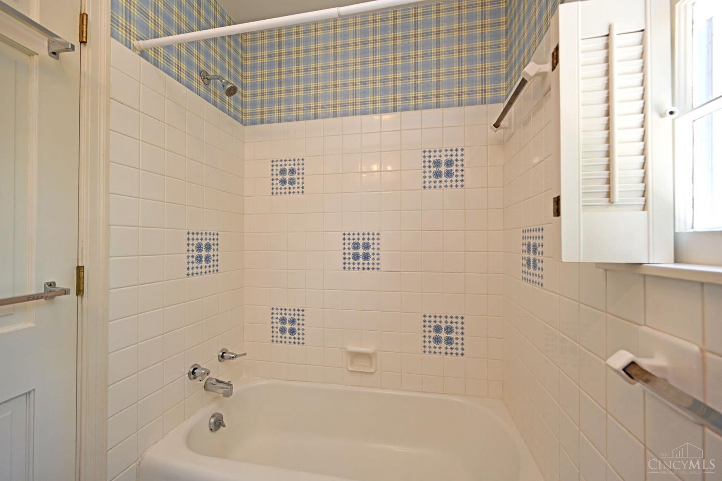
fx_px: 281
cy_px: 240
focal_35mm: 14
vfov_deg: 81.2
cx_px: 361
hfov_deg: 104.3
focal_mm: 14
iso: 200
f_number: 4.5
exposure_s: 1/80
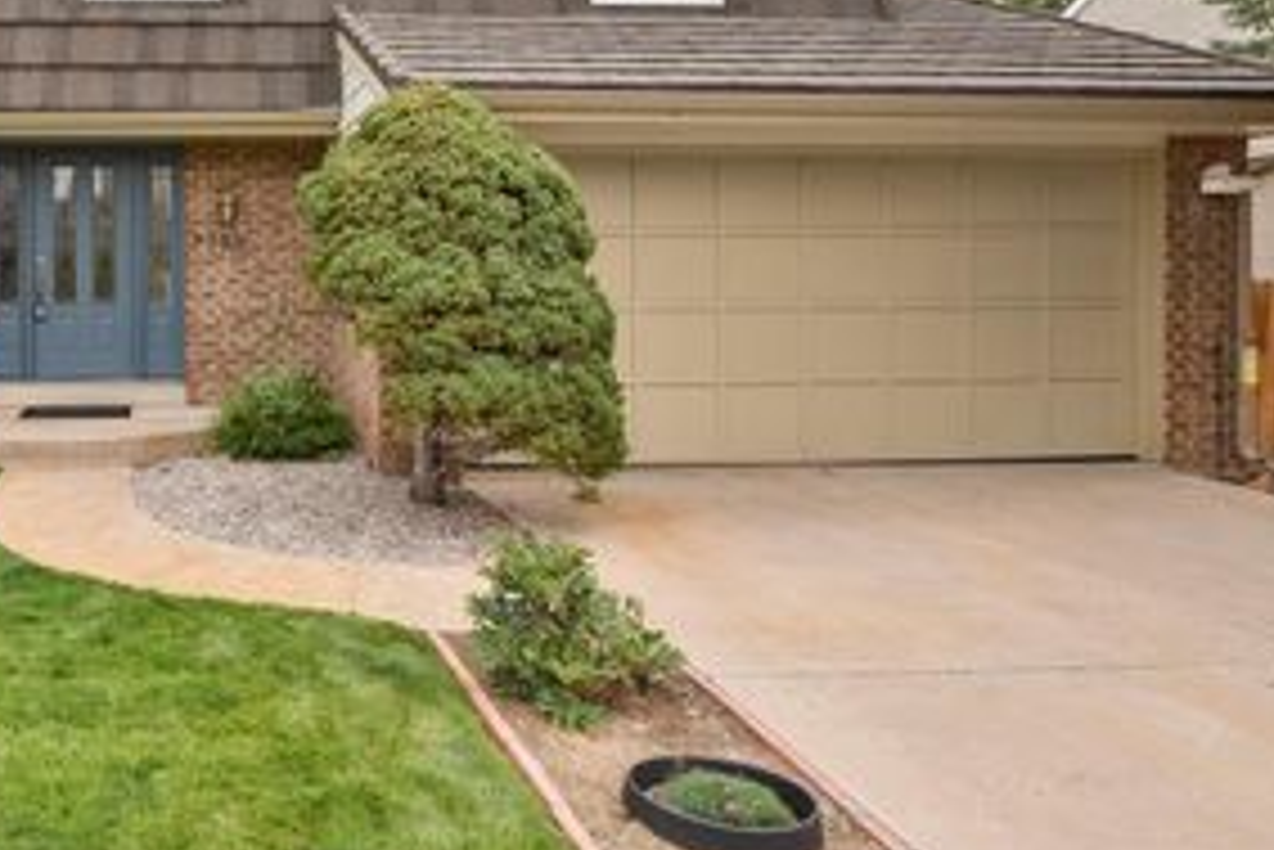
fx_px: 1062
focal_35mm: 30
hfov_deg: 55.8
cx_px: 194
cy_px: 286
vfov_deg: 43.1
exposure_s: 1/50
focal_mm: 17
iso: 250
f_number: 8
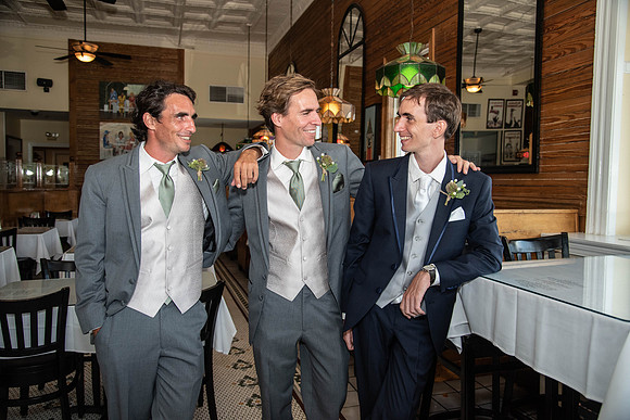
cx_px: 315
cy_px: 210
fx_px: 490
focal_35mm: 28
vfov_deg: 46.4
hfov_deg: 65.5
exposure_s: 1/640
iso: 1250
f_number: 4
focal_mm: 28
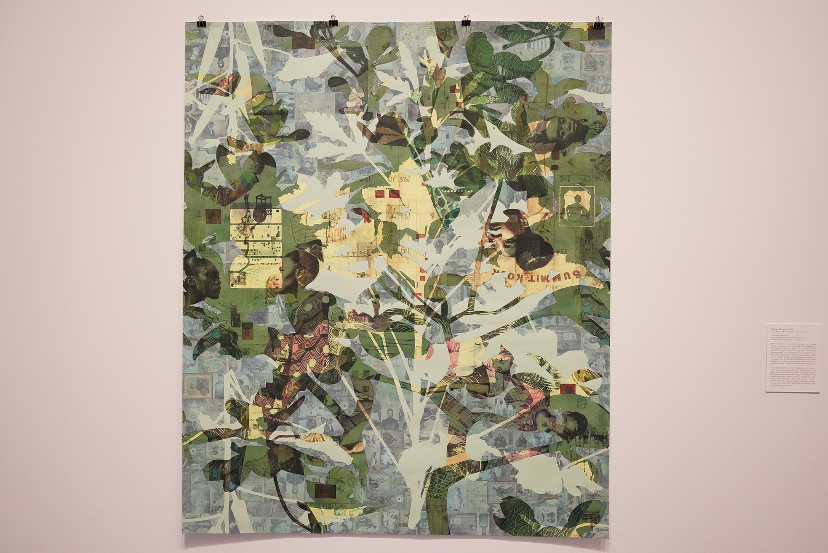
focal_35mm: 33
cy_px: 276
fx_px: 759
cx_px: 414
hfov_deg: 57.2
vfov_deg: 40.0
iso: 8000
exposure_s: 1/100
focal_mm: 33
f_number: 4.5
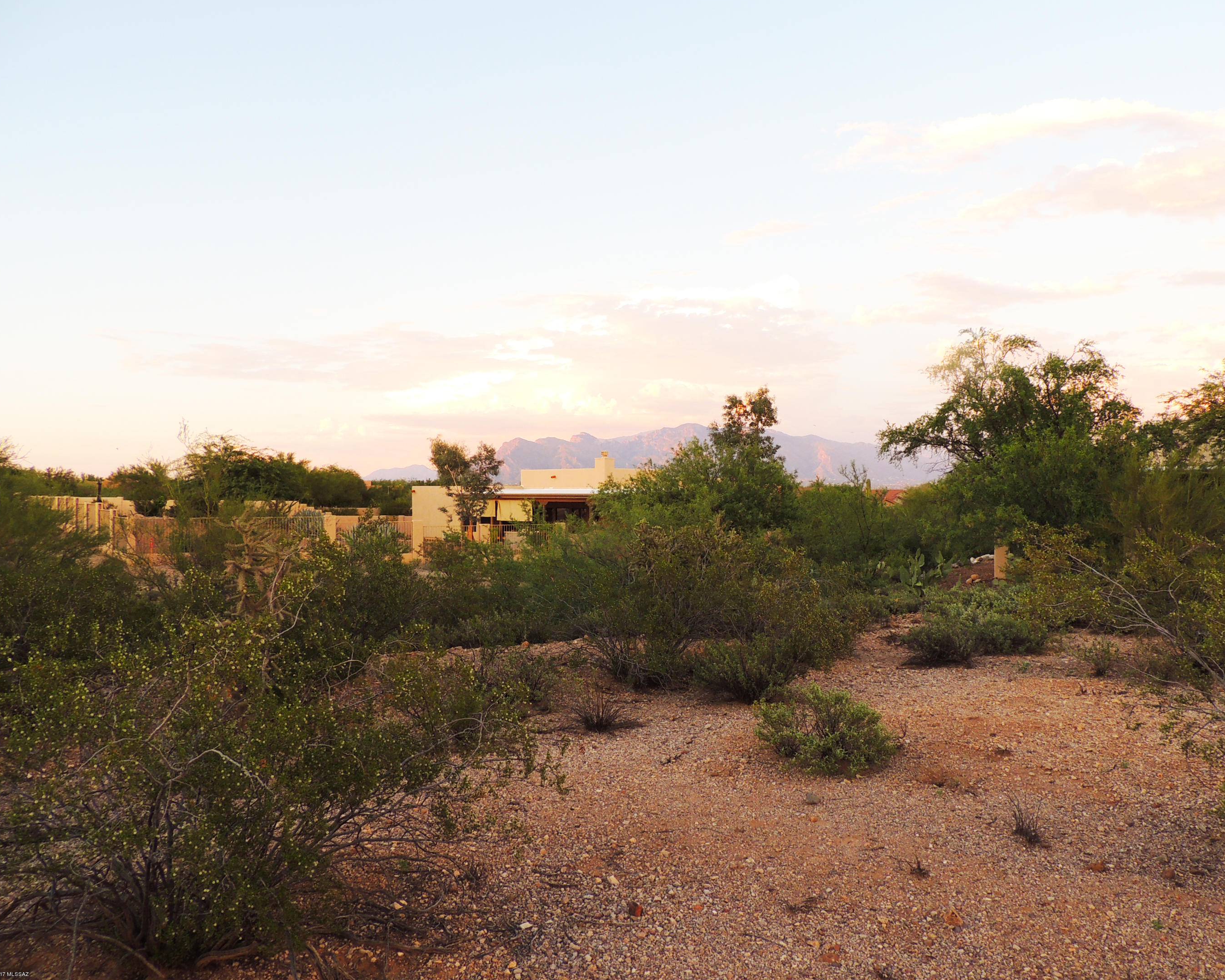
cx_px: 666
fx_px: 943
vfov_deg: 54.9
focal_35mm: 26
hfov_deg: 65.9
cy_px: 496
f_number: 3
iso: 100
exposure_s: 1/100
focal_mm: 4.3
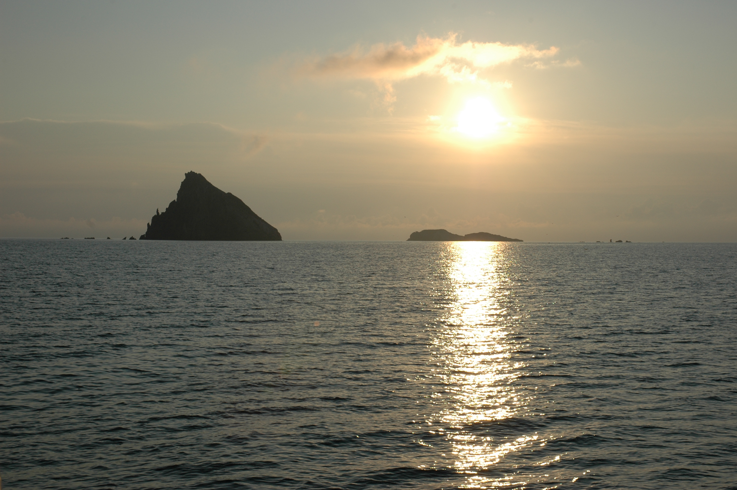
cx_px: 368
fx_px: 1074
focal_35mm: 52
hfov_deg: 37.9
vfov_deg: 25.7
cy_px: 245
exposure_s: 1/640
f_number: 13
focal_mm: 35
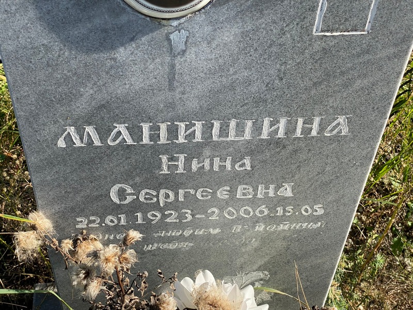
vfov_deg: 28.0
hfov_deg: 36.8
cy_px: 155
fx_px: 620
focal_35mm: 52
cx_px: 206
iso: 20
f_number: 2
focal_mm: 6
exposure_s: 1/695
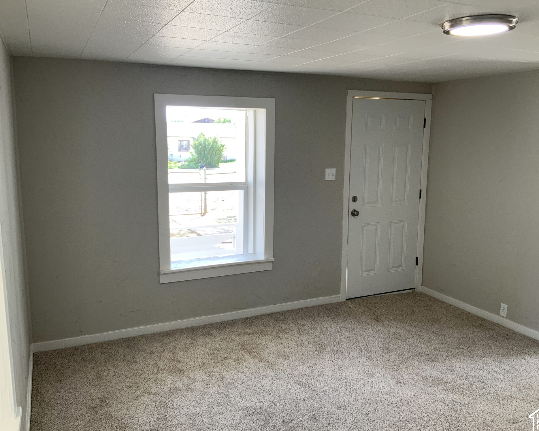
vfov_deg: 47.1
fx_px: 495
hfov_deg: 57.2
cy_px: 219
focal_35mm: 31
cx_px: 272
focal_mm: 3
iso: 50
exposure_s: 1/120
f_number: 1.8
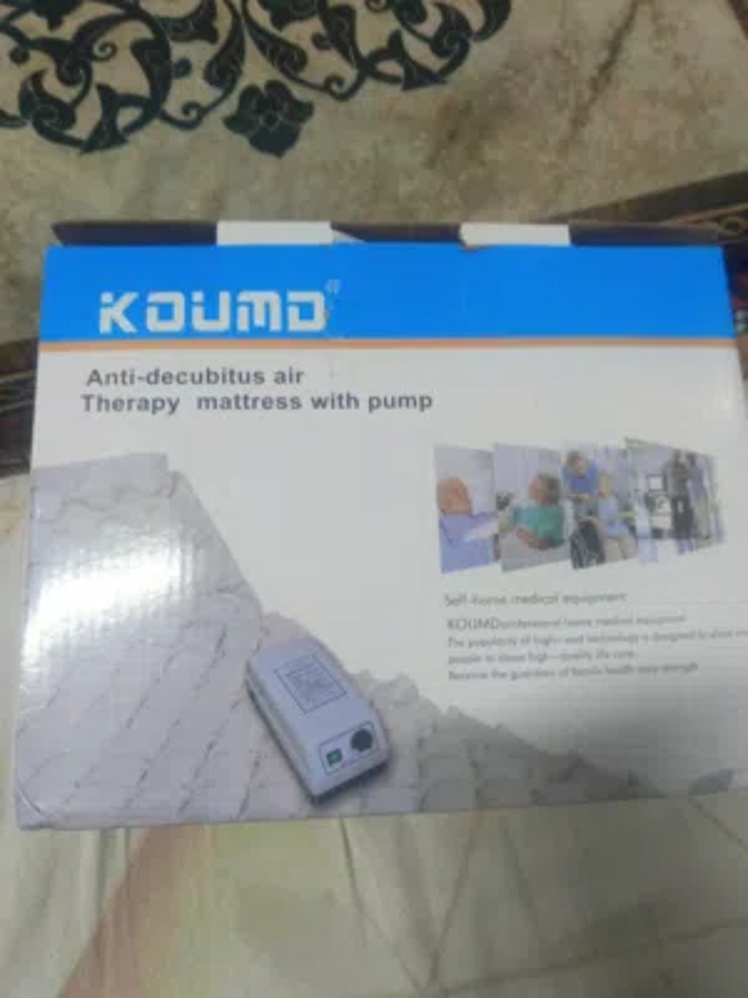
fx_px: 691
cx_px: 374
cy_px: 499
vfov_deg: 71.6
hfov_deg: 56.8
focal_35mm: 24
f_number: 1.6
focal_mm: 4.09
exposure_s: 1/25
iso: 416
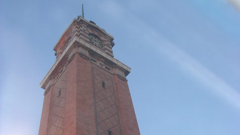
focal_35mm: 56
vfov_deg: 20.6
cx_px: 121
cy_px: 141
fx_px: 356
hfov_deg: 37.2
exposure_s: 1/30
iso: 100
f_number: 2.8
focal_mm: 5.8
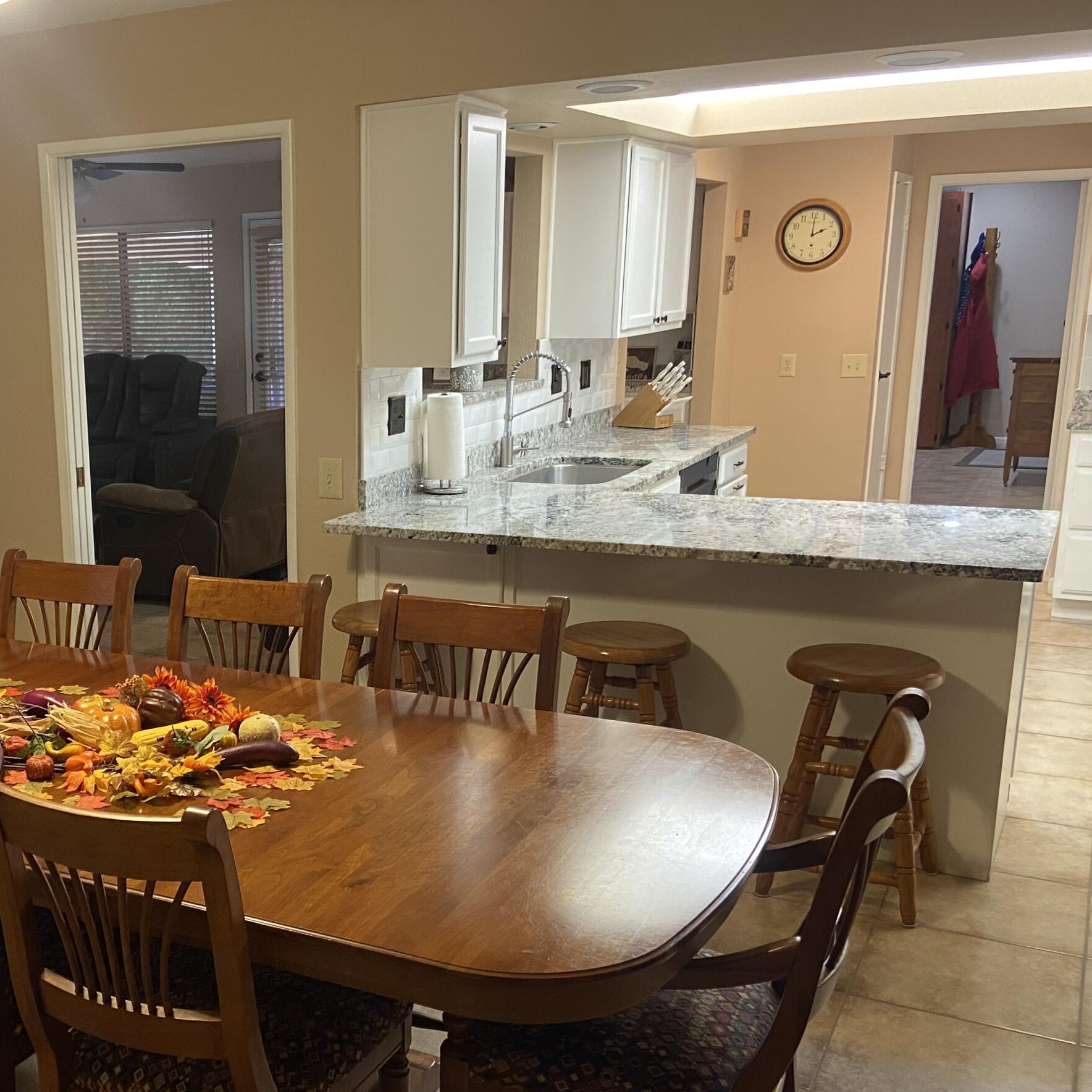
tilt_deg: -14.7
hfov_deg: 41.4
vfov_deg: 42.7
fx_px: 1392
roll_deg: +1.0
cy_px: 637
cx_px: 251
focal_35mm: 39
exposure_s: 1/60
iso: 250
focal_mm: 4.25
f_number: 1.8
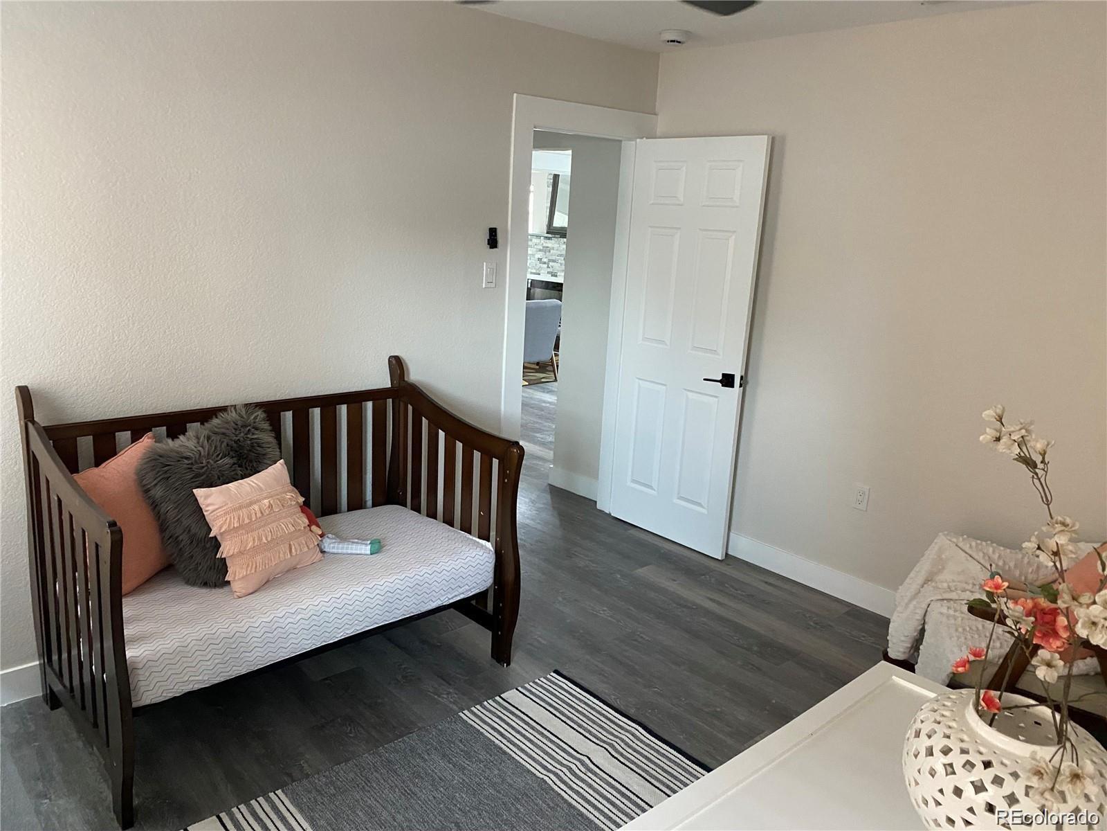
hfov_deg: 67.3
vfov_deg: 53.1
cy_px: 416
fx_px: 831
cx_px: 554
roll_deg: -3.0
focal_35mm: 26
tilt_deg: -15.6
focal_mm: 4.25
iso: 320
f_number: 1.8
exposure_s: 1/60
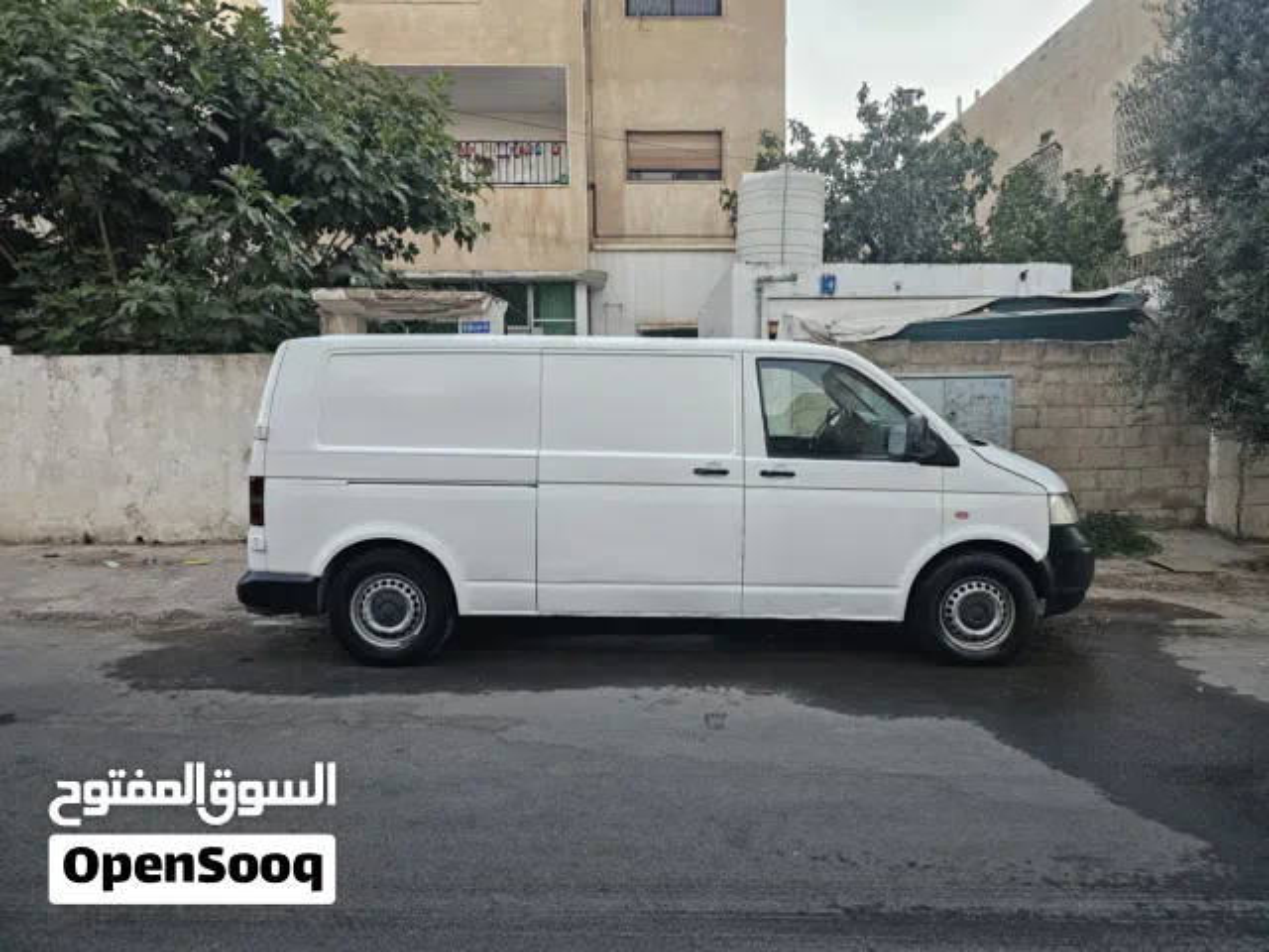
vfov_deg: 58.9
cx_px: 634
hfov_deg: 73.9
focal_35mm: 23
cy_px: 476
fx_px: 843
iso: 640
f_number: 1.7
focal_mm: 6.3
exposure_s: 1/200
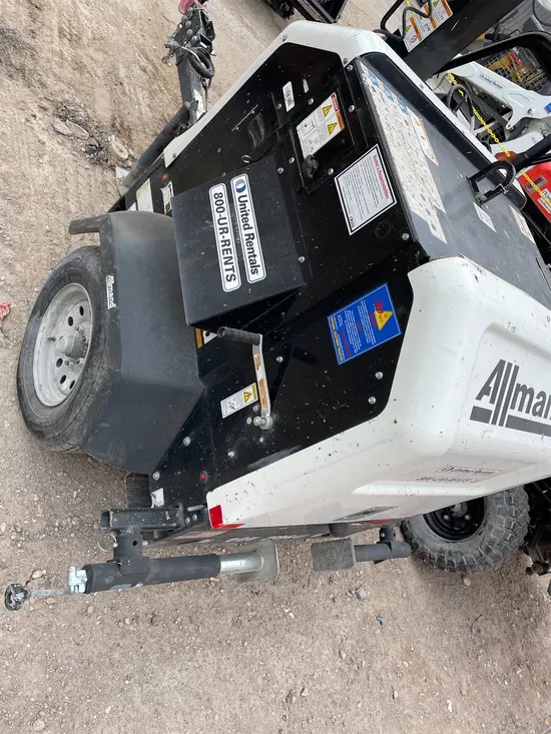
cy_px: 367
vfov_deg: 67.3
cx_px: 276
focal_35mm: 26
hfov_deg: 53.1
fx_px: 552
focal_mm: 4.2
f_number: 1.6
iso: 40
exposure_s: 1/227
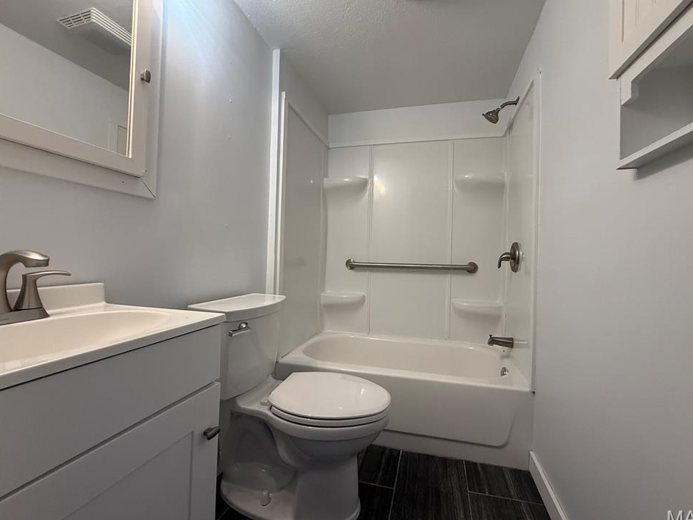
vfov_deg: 81.7
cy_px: 255
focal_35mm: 15
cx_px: 368
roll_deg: -0.7
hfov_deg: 98.0
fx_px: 300
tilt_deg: +0.2
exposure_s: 1/120
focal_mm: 2.22
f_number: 2.2
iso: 200
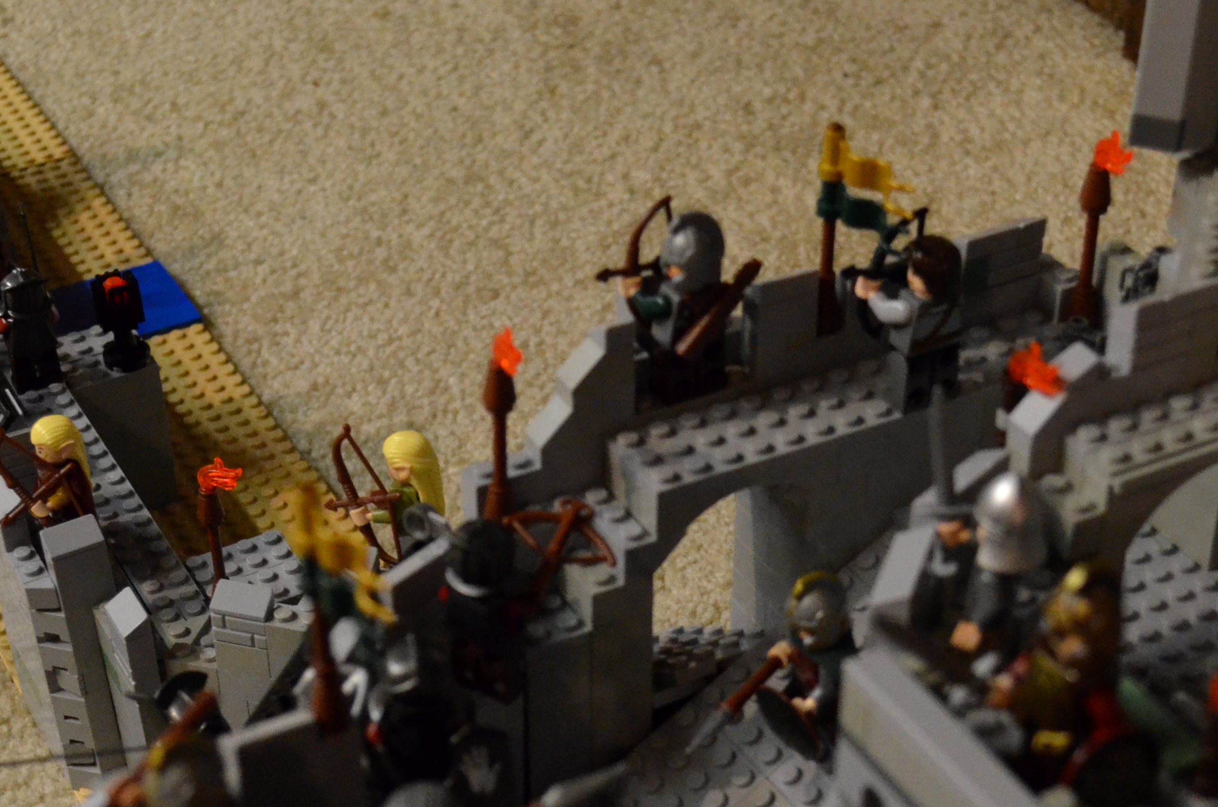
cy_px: 552
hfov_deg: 28.9
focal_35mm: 70
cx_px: 667
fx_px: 2364
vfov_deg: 19.3
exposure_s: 1/60
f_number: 4
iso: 3200
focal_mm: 24
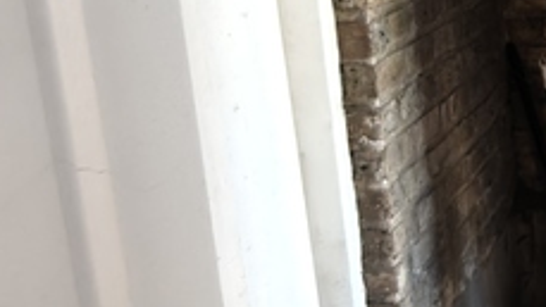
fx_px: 1115
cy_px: 148
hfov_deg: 23.1
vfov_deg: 15.7
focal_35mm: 77
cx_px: 780
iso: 1600
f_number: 2
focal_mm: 2.3
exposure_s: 1/20
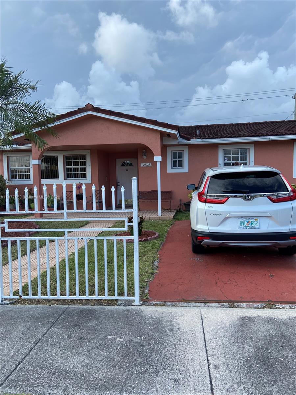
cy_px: 198
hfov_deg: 53.1
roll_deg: +0.5
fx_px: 296
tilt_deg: -1.9
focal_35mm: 26
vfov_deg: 67.3
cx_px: 148
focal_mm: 4.25
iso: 32
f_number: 1.8
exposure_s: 1/1135
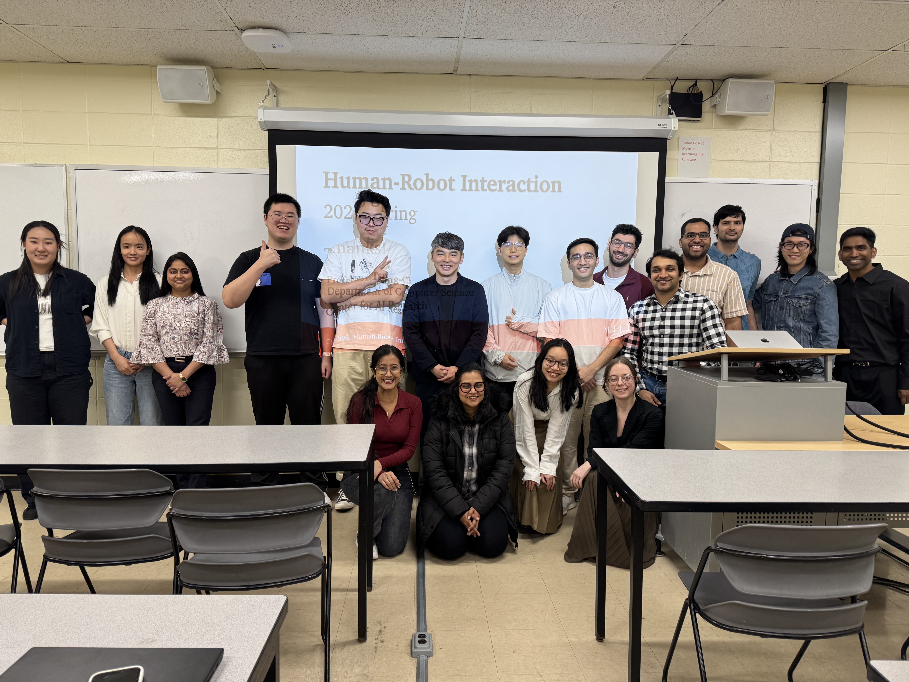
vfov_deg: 56.8
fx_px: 630
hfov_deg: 71.6
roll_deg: +0.6
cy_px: 341
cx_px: 454
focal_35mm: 24
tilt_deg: -8.2
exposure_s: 1/120
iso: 100
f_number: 1.78
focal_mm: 6.76
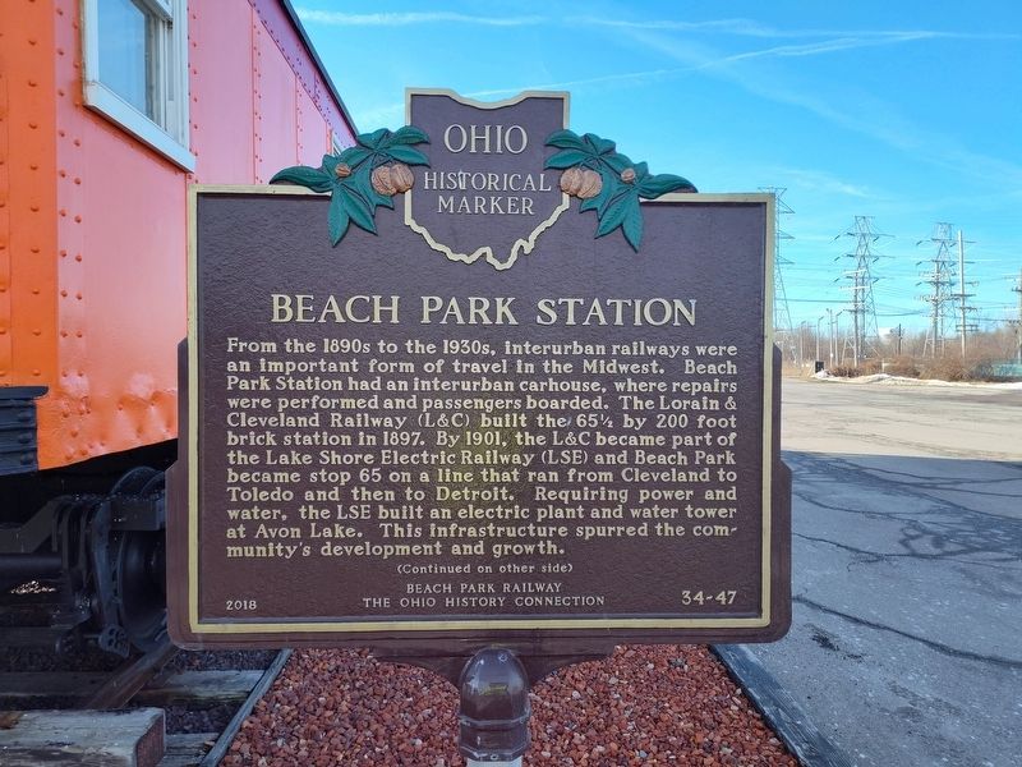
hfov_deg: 73.9
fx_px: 679
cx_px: 511
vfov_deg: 58.9
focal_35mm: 23
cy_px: 384
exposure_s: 1/552
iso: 100
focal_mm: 5.56
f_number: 1.8
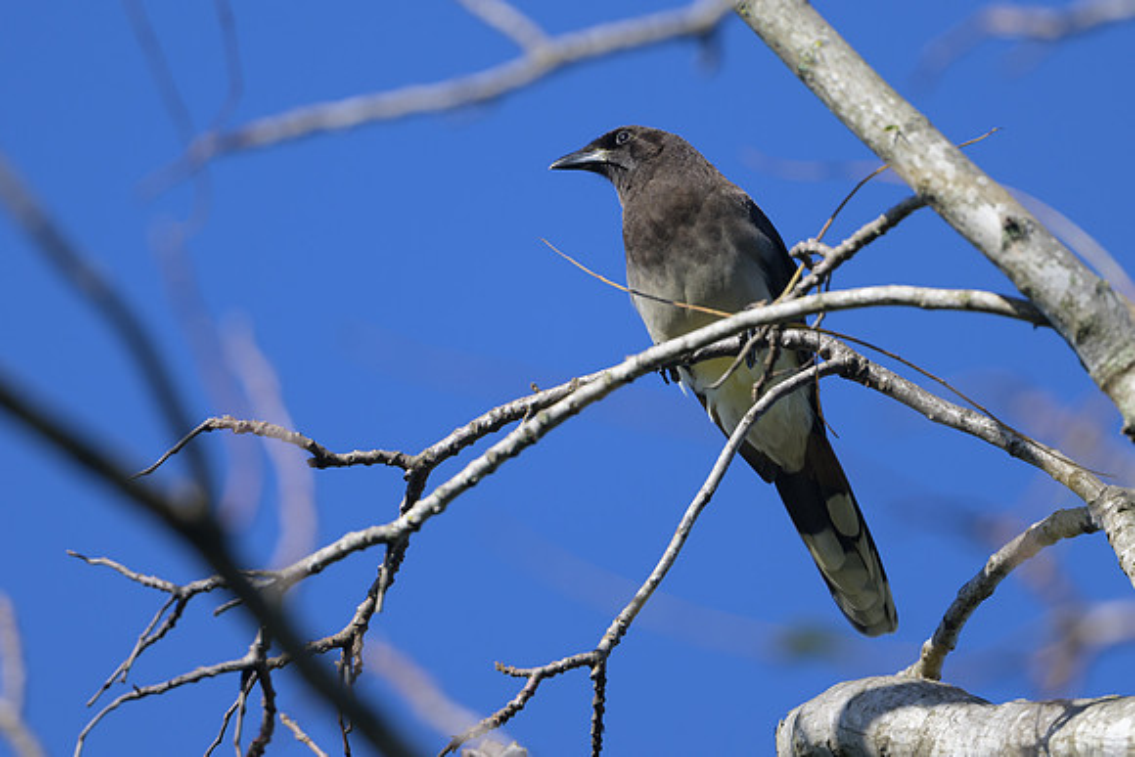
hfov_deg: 2.2
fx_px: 29719
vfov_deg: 1.5
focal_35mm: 942
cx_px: 569
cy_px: 376
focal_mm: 500
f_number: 5.6
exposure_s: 1/320
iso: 100
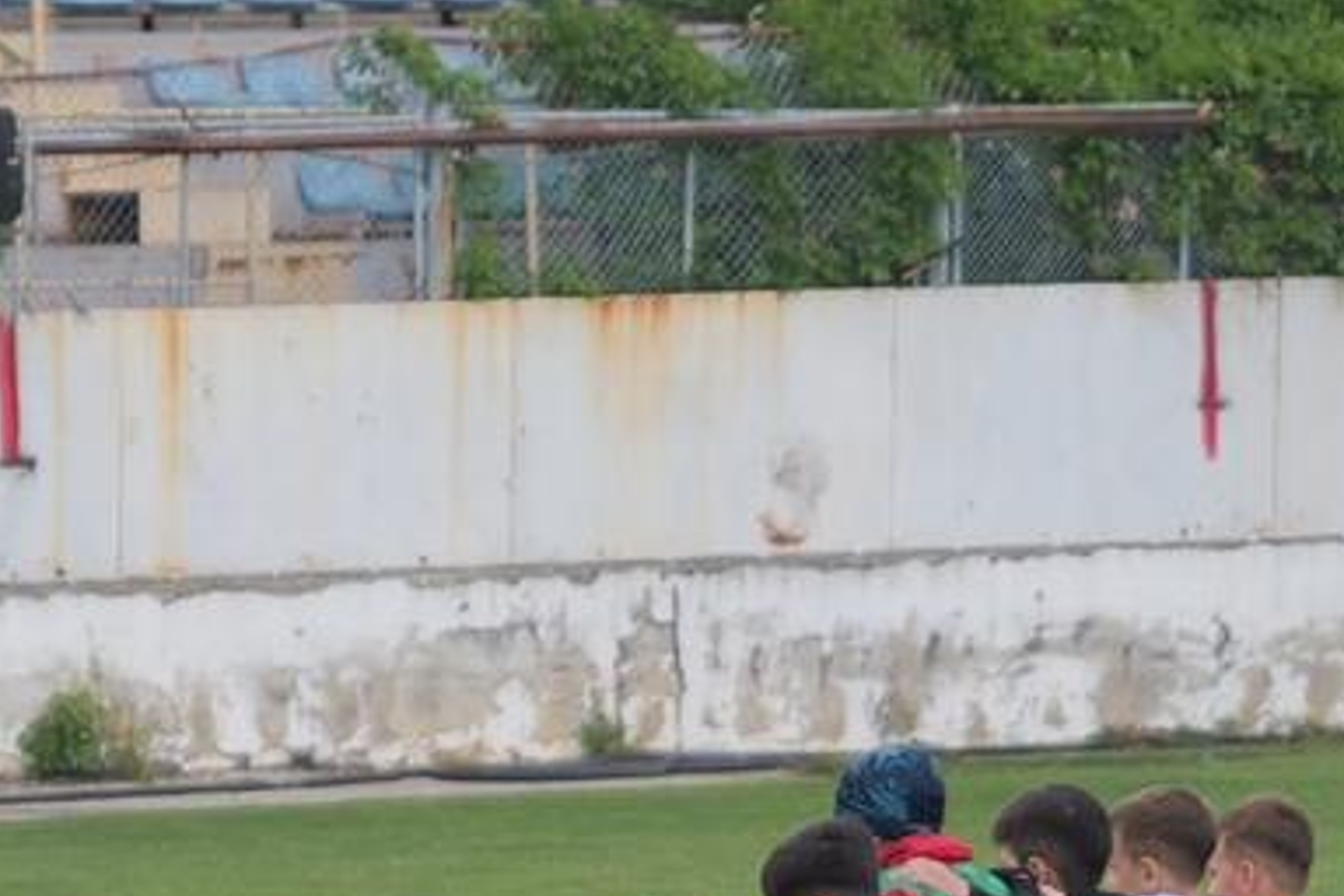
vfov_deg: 4.2
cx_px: 329
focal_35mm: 328
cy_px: 500
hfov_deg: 6.3
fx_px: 12244
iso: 200
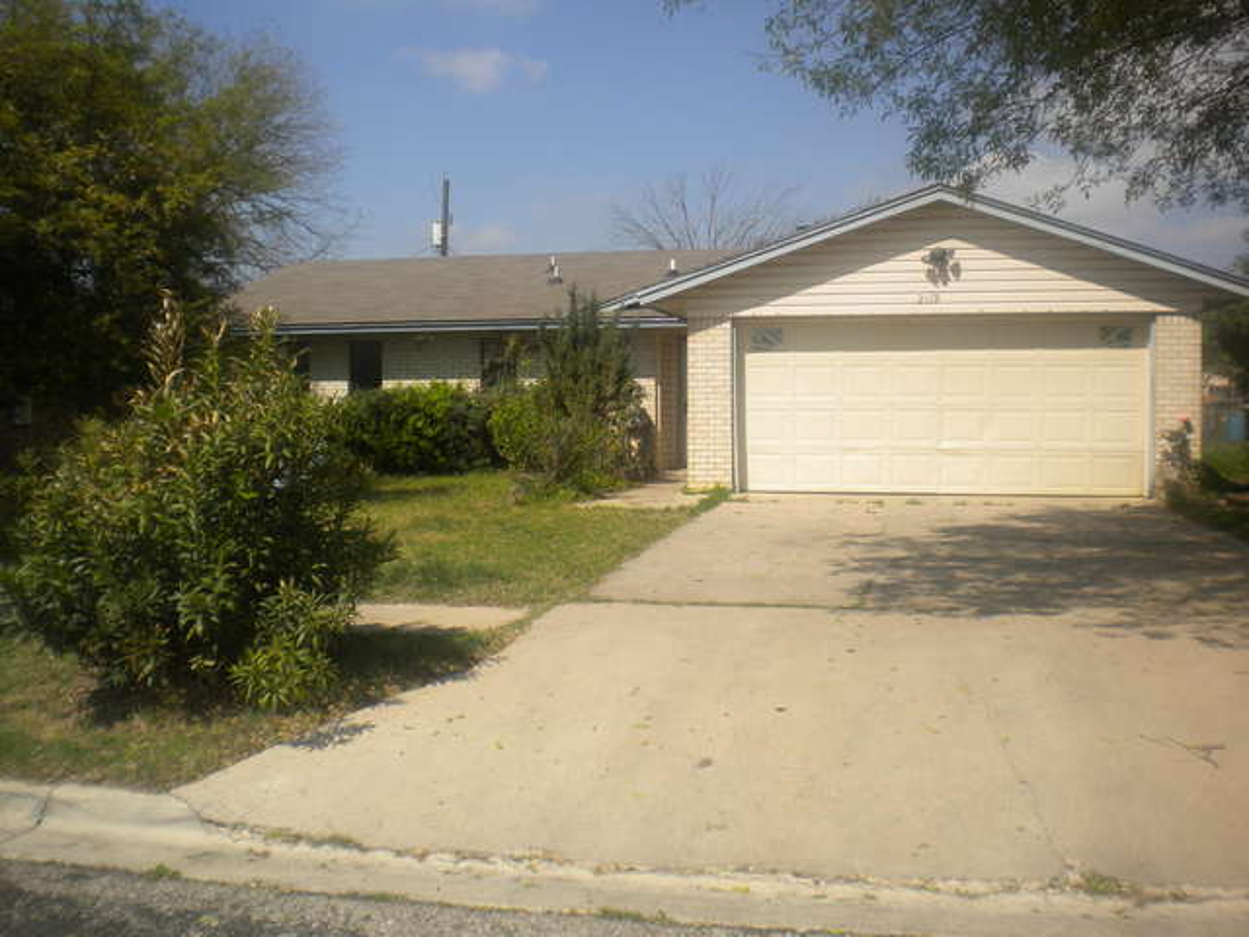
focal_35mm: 35
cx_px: 624
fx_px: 1263
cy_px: 468
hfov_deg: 52.6
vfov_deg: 40.7
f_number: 4.6
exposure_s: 1/998
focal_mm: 6.3
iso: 80
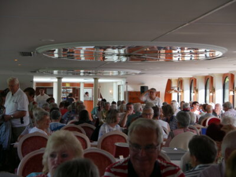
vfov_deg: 17.6
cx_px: 118
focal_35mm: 84
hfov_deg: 23.3
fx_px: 573
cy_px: 88
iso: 400
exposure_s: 1/100
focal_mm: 42
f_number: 5.6
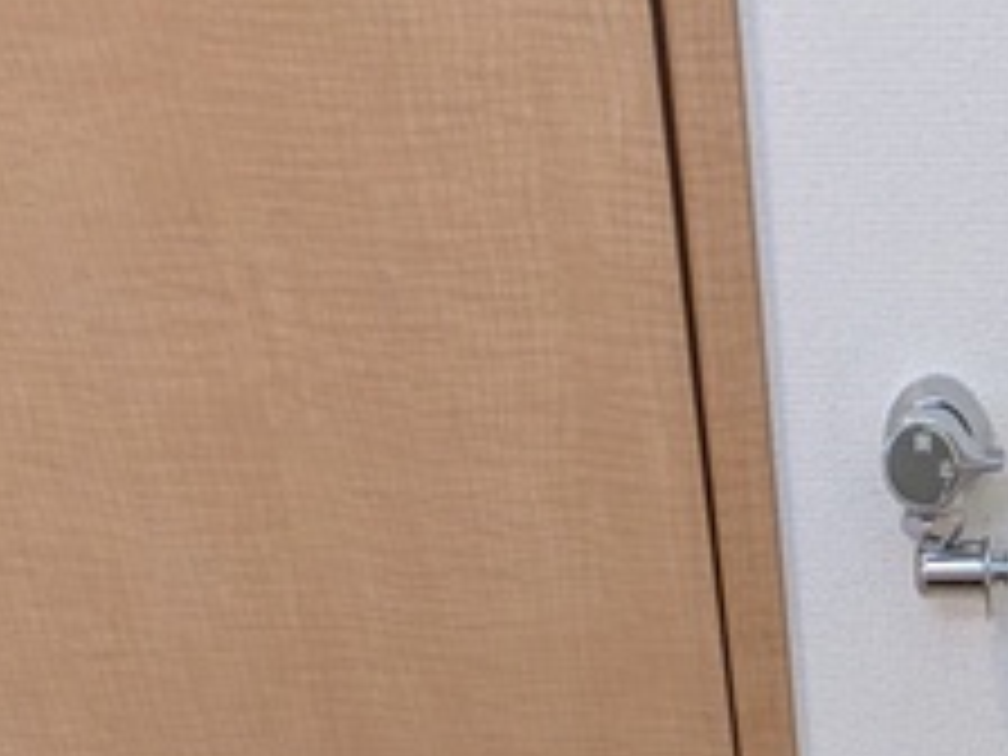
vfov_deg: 17.6
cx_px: 1026
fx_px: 1747
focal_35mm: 60
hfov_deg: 29.8
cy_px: 1498
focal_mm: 1.83
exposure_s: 1/40
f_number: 2.2
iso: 211
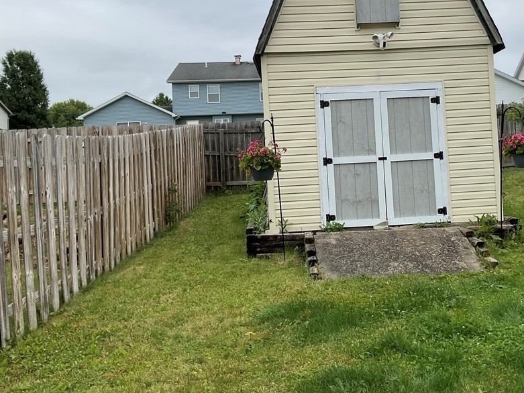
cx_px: 333
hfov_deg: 48.4
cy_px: 158
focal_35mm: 38
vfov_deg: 37.6
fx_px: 575
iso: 16
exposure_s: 1/1221
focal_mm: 3
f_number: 1.8
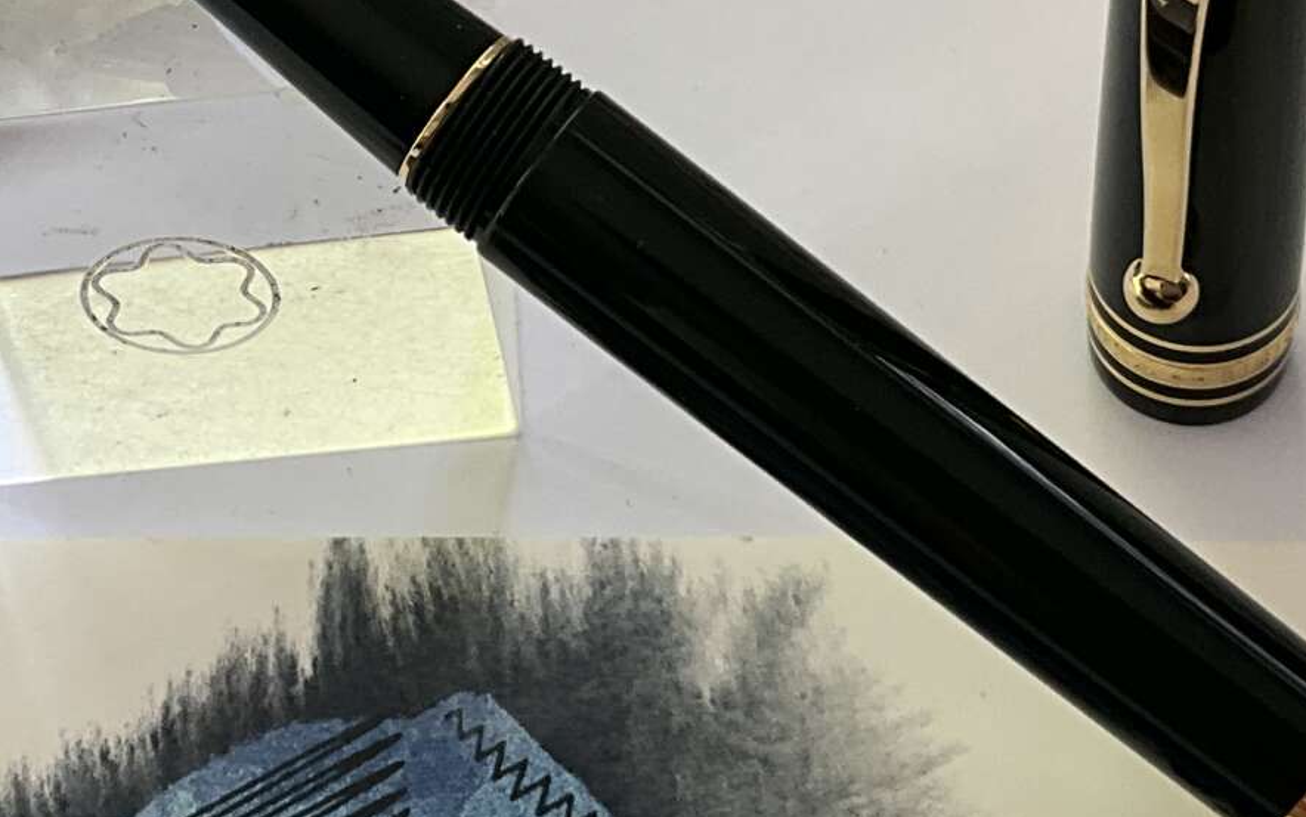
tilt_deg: -49.9
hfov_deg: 23.2
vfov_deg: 14.5
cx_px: 495
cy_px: 21
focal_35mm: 89
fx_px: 3169
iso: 32
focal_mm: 3
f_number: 1.8
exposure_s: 1/122
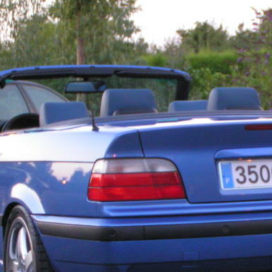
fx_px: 1076
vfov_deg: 14.4
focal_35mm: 121
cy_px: 180
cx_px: 181
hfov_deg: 14.4
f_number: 3.2
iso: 200
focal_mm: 10
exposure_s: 1/20
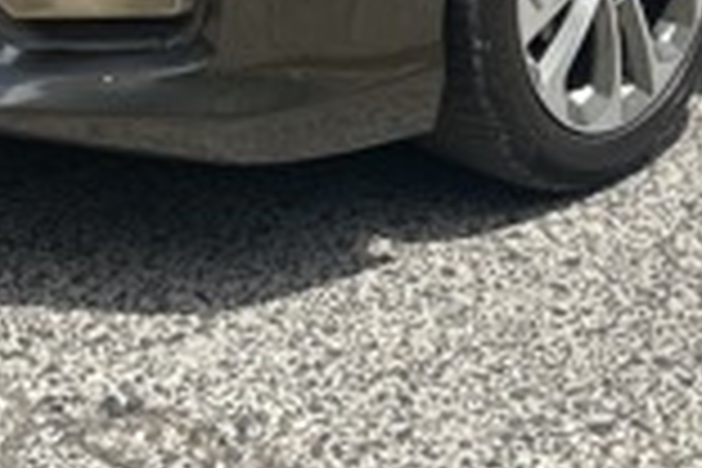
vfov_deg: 15.1
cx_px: 315
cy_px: -266
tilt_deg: -9.6
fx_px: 1618
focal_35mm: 83
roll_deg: -0.7
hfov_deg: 24.5
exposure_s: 1/2353
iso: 50
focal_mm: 5.7
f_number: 1.5
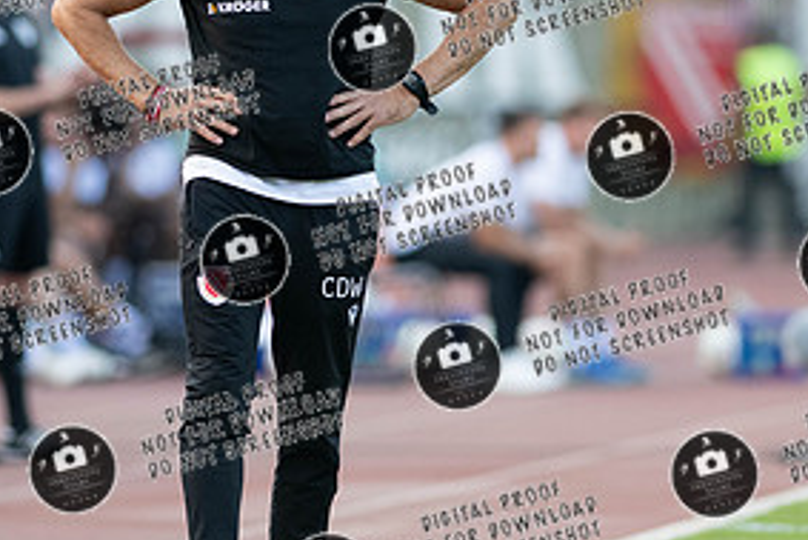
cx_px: 359
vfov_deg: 1.8
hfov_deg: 2.7
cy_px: 104
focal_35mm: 772
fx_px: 17335
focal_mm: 300
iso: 1250
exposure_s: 1/1600
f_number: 3.2
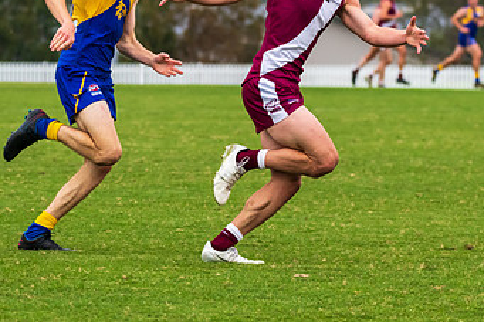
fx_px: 4811
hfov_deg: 5.8
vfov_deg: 3.8
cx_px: 276
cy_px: 86
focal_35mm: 358
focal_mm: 180
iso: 1000
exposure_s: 1/1250
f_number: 7.1
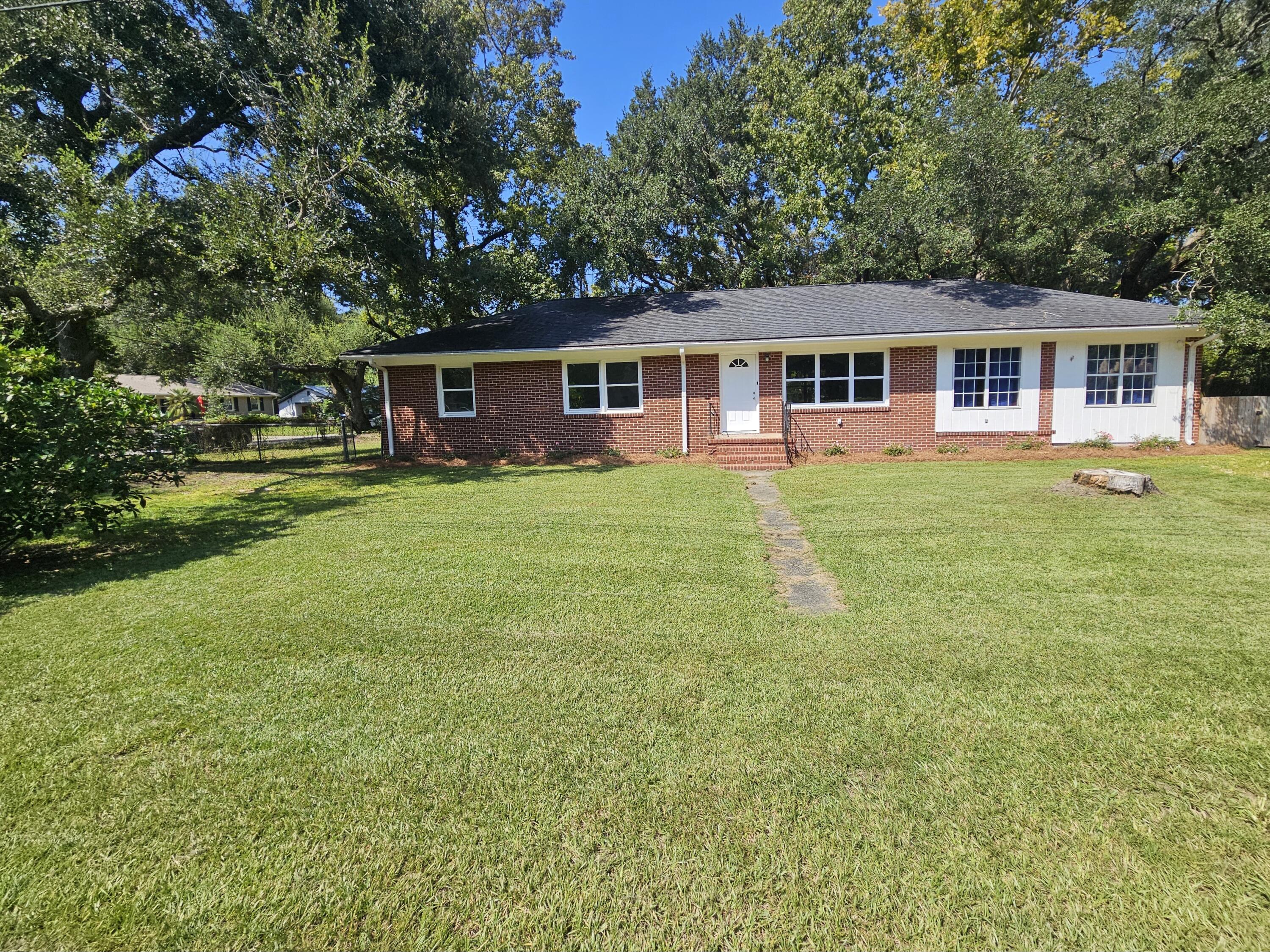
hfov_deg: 106.2
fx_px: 477
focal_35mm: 13
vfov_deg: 89.9
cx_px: 635
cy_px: 476
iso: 50
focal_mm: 2.2
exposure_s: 1/2000
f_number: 2.2
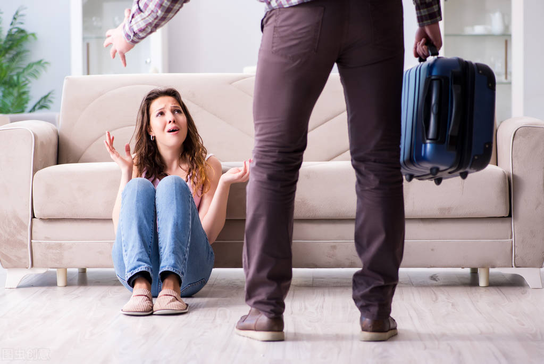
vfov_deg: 13.1
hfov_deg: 19.4
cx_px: 272
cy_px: 182
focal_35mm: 105
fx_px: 1587
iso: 200
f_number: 4.5
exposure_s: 1/100
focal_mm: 105
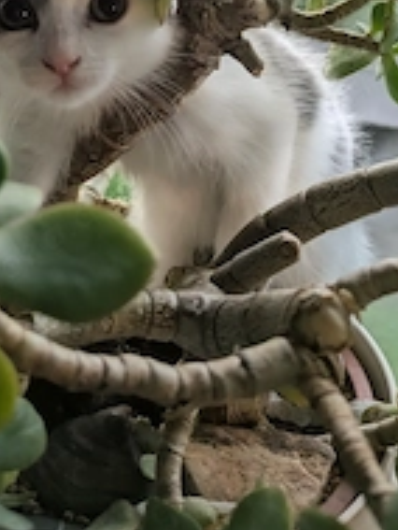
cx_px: 137
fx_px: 812
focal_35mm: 53
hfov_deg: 27.4
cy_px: 76
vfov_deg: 34.6
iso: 81
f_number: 1.89
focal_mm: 5.43
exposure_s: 1/100
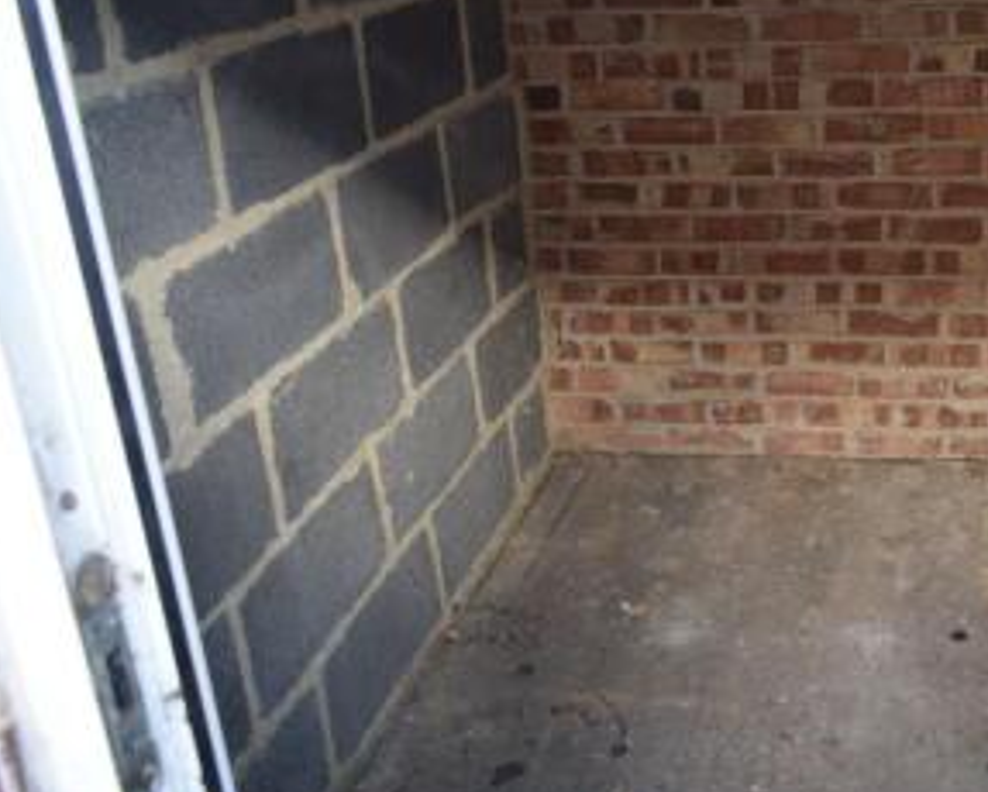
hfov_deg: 41.9
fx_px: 1229
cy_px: 284
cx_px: 792
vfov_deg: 35.5
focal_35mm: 42
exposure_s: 1/60
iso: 400
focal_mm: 18
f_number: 4
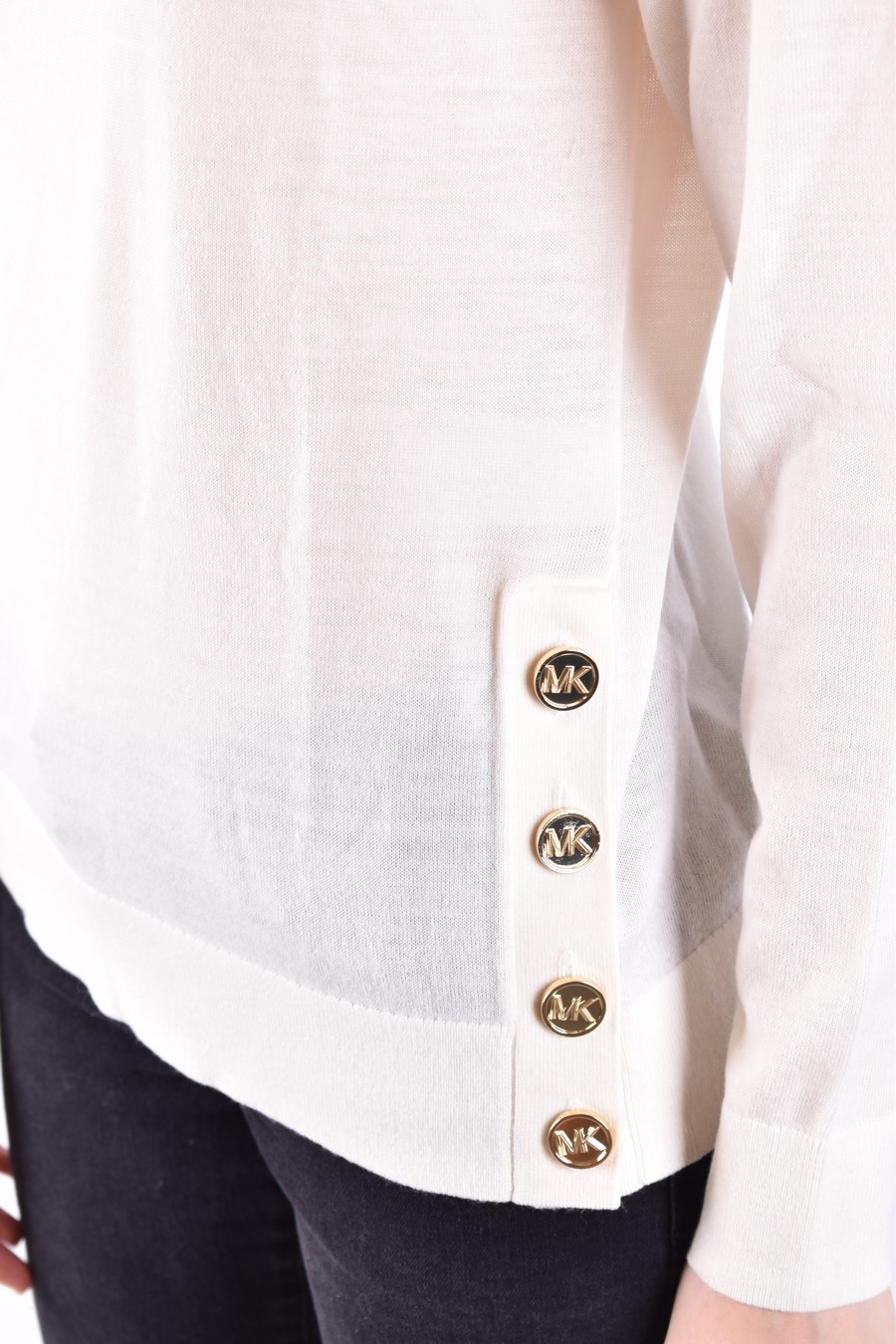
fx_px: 3080
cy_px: 672
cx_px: 448
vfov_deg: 24.6
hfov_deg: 16.6
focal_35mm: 82
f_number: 7.1
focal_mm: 55
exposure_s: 1/60
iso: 320
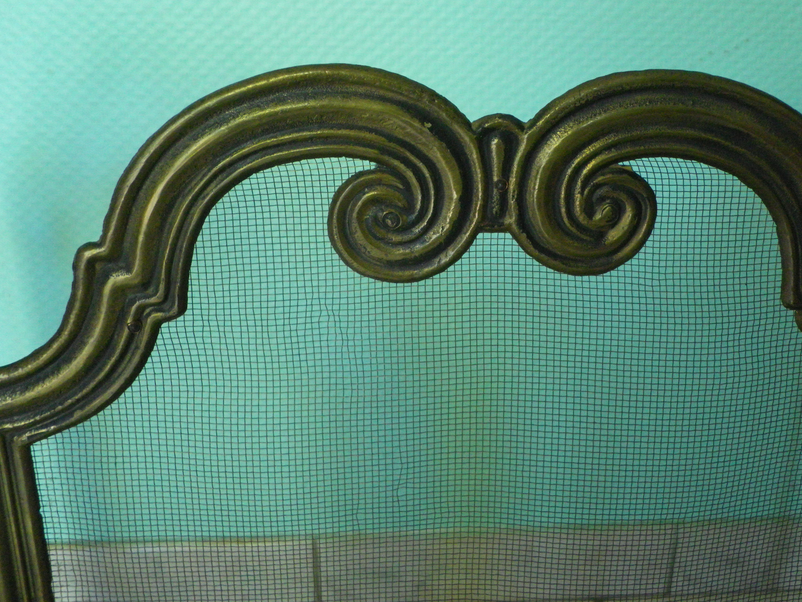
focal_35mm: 33
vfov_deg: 42.8
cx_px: 455
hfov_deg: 55.2
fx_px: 765
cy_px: 247
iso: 400
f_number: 2.6
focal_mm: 4.9
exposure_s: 1/60
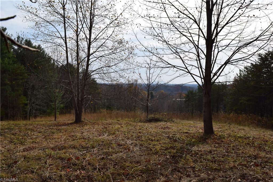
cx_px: 136
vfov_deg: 47.9
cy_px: 91
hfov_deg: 67.4
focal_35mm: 27
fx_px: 205
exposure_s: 1/500
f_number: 11
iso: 280
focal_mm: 18
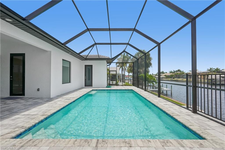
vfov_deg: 73.7
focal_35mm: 16
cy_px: 75
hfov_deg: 96.8
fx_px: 100
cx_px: 112
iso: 400
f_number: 8
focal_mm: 16
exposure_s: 1/1000
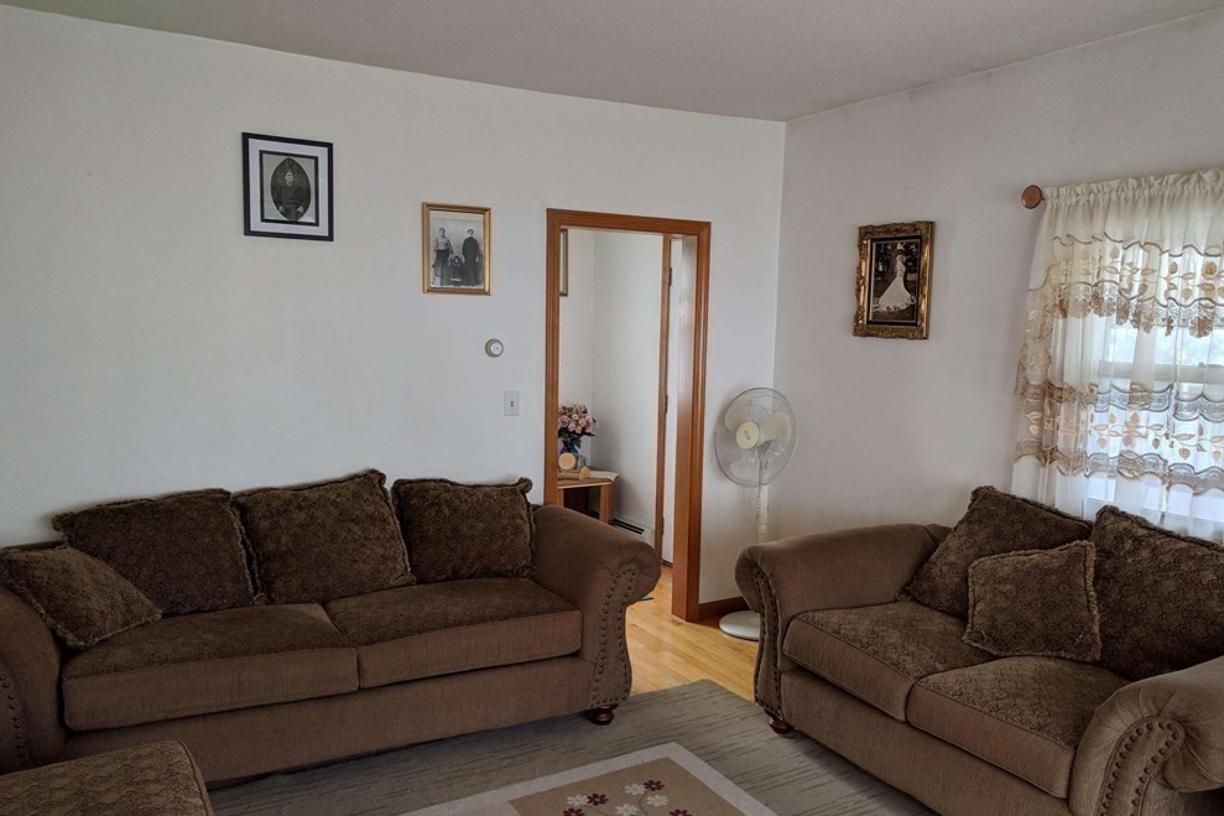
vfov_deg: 46.3
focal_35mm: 28
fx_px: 952
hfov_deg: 65.5
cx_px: 627
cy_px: 446
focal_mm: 4.67
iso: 405
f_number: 2
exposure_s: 1/70.4
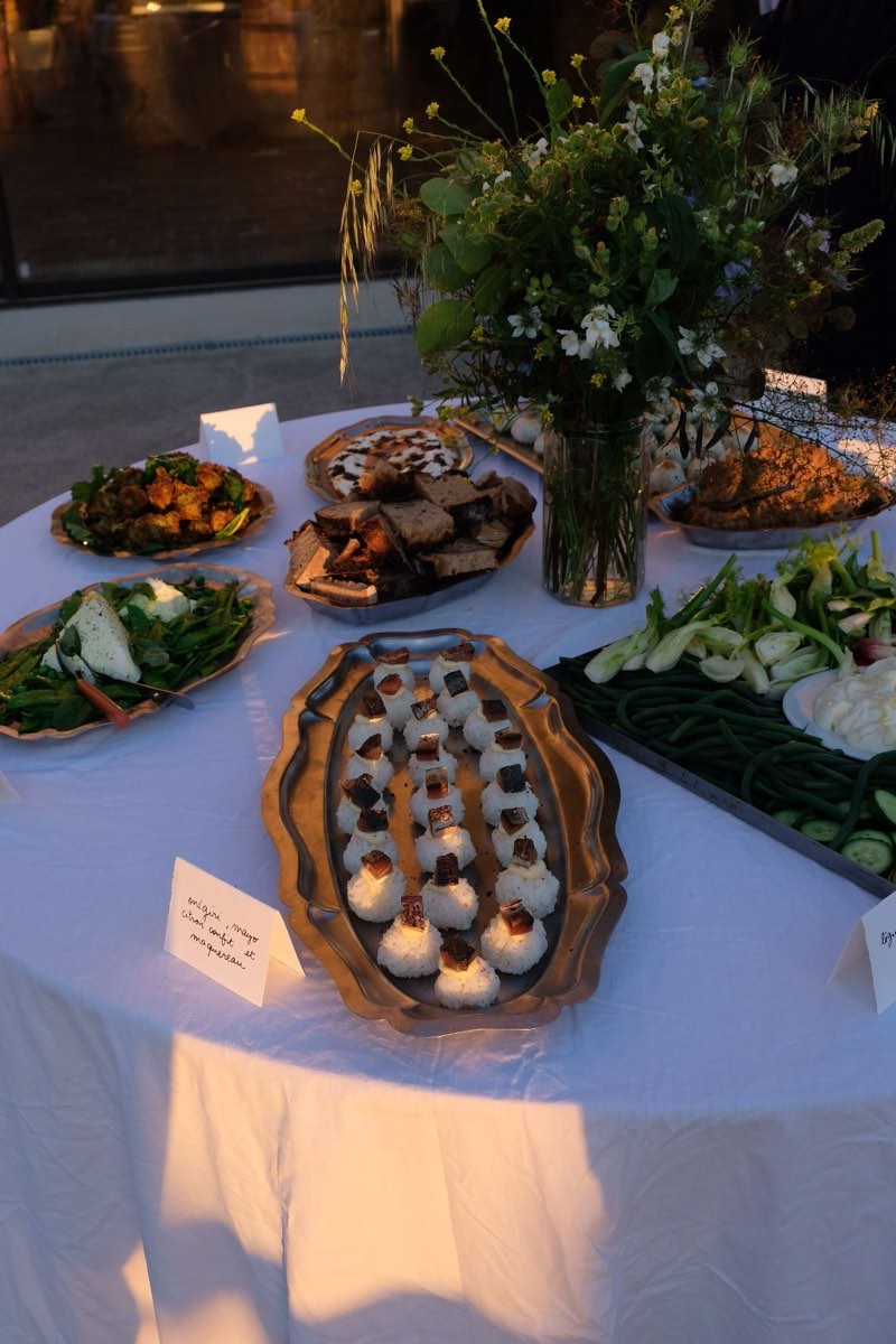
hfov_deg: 35.1
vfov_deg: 50.7
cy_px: 672
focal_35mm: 38
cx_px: 448
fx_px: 1419
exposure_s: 1/250
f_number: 5.6
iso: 400
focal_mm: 25.4
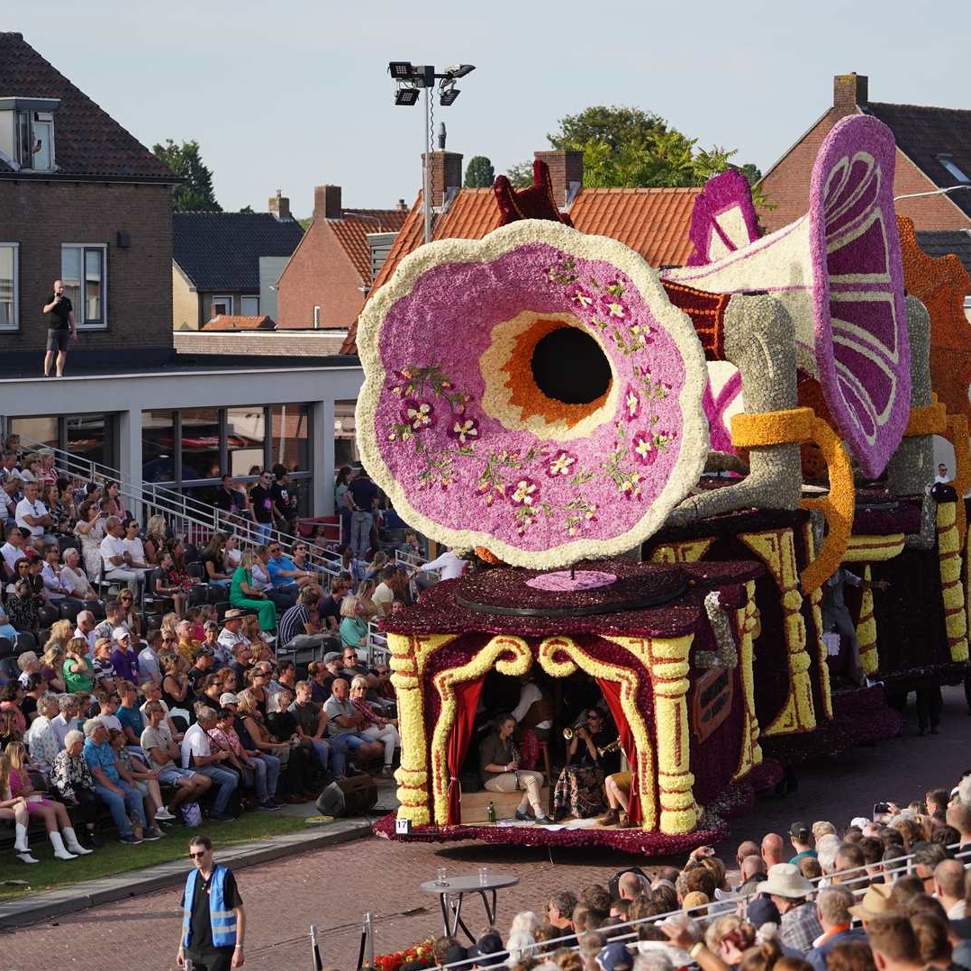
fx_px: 4094
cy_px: 486
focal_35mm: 129
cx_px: 602
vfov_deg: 13.5
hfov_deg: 13.5
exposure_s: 1/2500
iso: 500
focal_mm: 101
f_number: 4
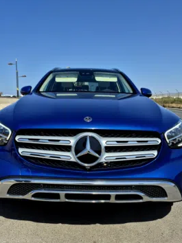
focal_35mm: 26
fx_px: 182
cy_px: 108
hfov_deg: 53.0
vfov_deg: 67.1
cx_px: 86
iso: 25
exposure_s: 1/2500
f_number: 1.8
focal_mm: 5.4
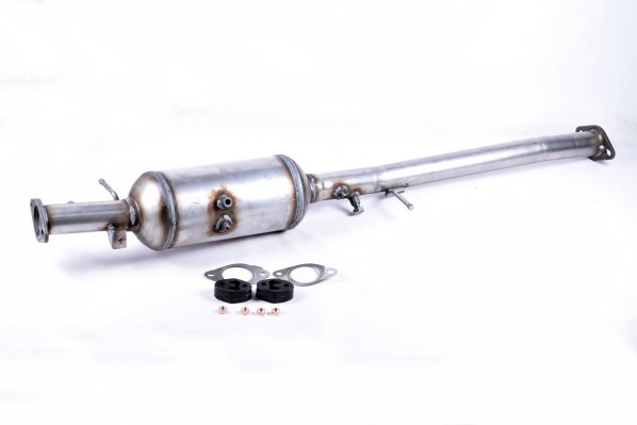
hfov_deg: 26.0
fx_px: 1380
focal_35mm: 78
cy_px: 212
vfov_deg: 17.5
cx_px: 318
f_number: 16
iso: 200
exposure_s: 1/60
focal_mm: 52
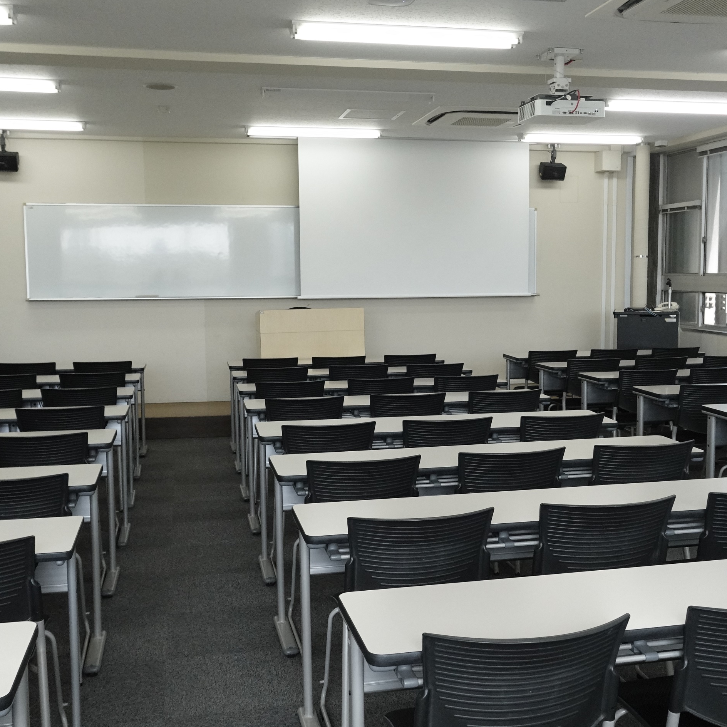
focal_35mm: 39
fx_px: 927
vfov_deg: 42.8
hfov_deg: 42.8
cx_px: 397
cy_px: 366
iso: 1600
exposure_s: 1/800
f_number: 3.5
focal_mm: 11.26
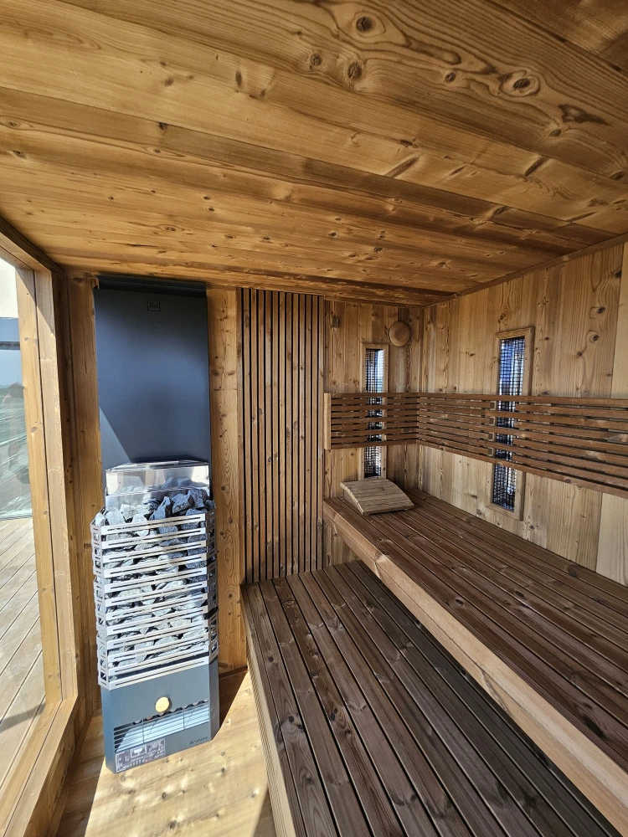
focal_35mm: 13
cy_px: 418
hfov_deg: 89.9
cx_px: 314
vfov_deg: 106.2
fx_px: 314
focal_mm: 1.74
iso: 64
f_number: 2.2
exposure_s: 1/100
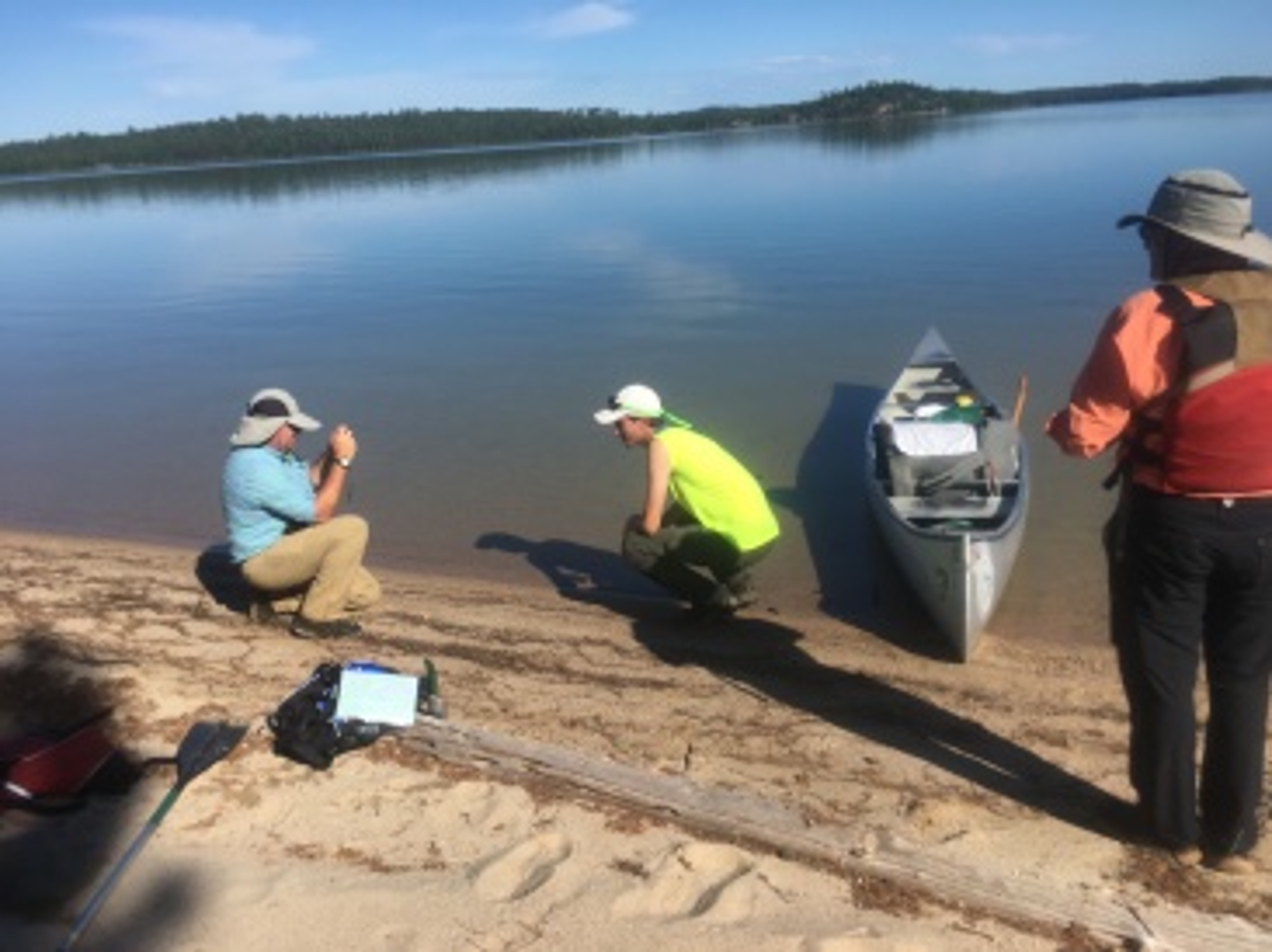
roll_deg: +3.9
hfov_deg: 61.7
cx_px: 636
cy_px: 476
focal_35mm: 29
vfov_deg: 48.2
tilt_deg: -17.6
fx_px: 1065
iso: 25
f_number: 2.2
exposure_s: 1/1603
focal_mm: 4.15
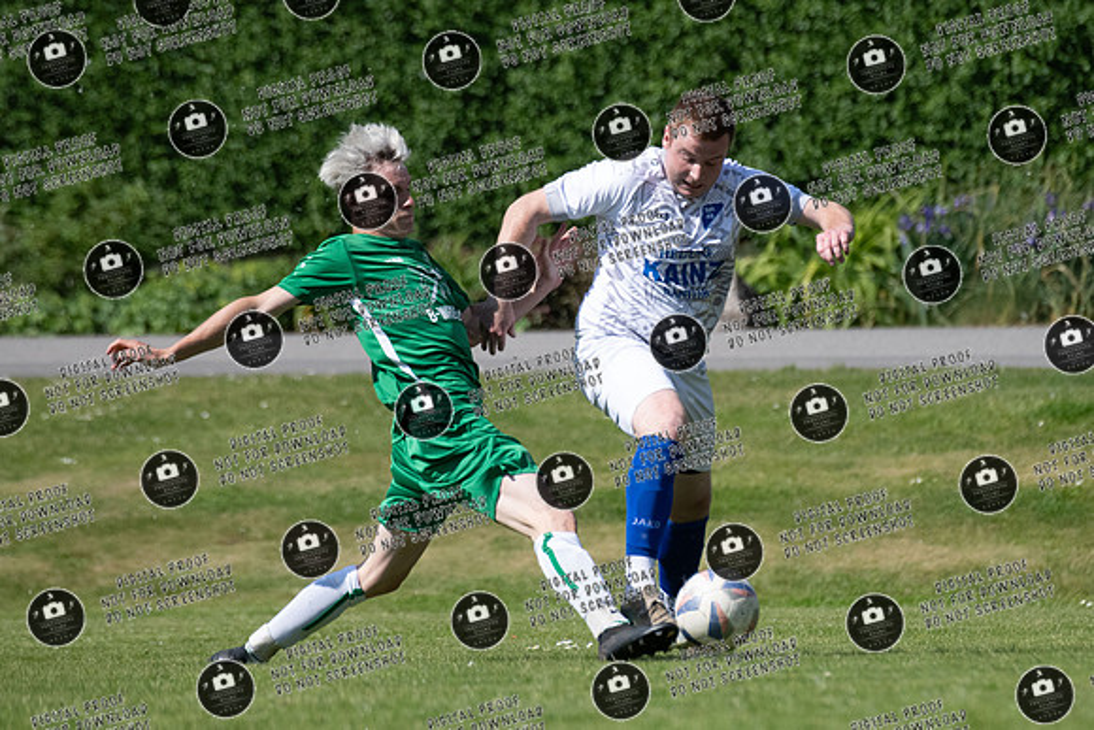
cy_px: 304
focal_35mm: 574
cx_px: 701
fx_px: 17456
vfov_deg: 2.4
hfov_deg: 3.6
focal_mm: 400
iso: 1250
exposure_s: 1/6400
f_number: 5.6
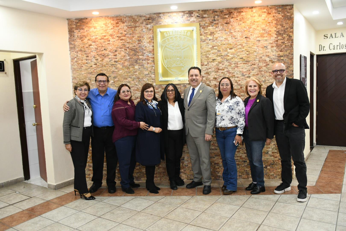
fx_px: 288
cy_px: 116
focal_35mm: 30
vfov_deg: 43.6
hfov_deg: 61.9
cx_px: 173
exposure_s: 1/100
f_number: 3.5
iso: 2000
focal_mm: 20
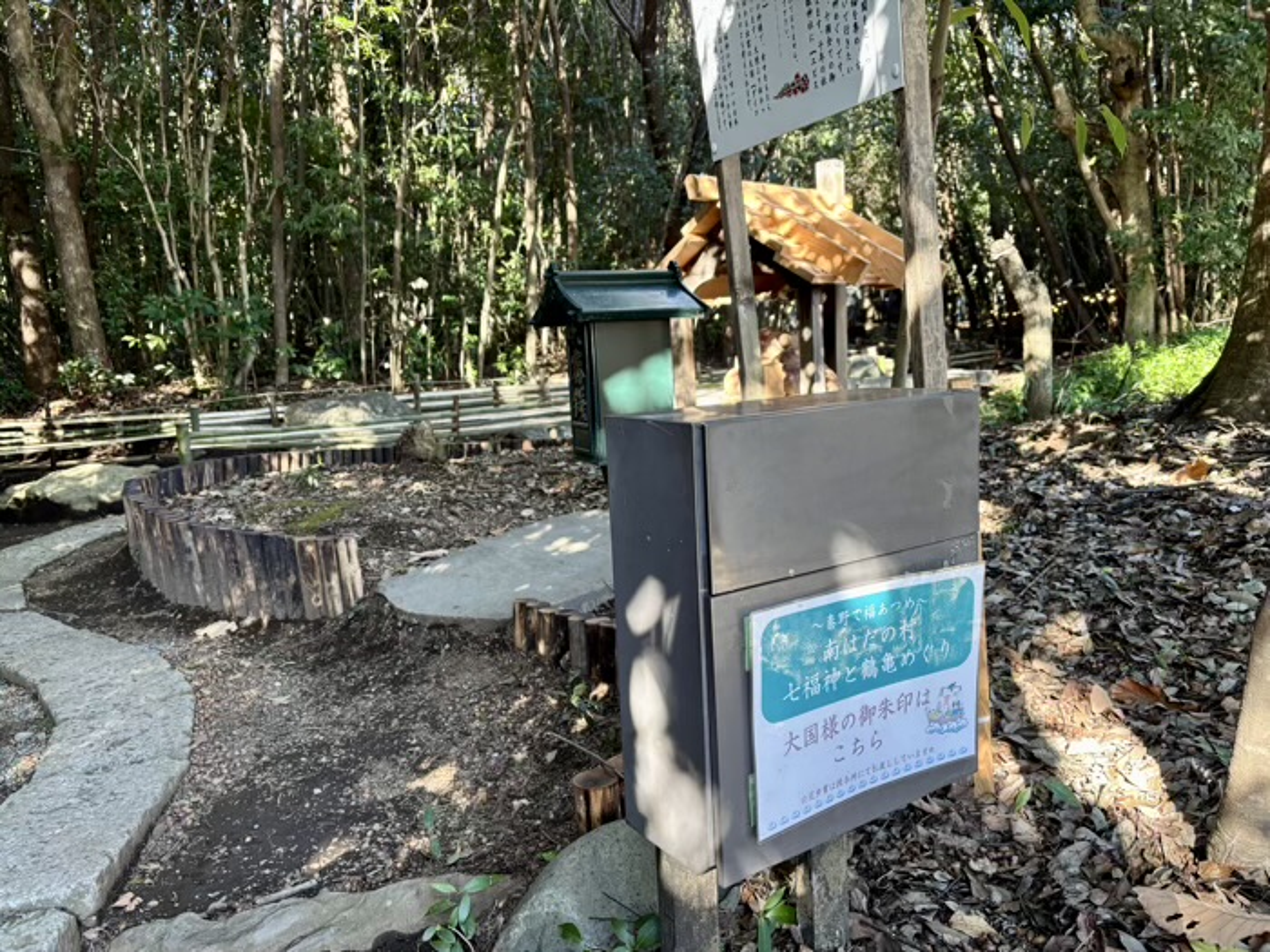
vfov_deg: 53.1
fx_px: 954
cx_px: 635
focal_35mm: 26
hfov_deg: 67.3
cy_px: 476
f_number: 1.6
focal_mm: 5.96
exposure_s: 1/113
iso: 125
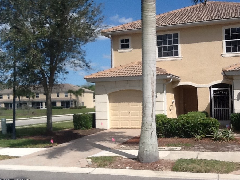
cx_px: 127
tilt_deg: +3.9
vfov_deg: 30.9
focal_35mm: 47
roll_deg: +1.9
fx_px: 326
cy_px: 89
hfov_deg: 40.4
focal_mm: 2.03
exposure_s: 1/2058
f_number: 2.4
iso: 40
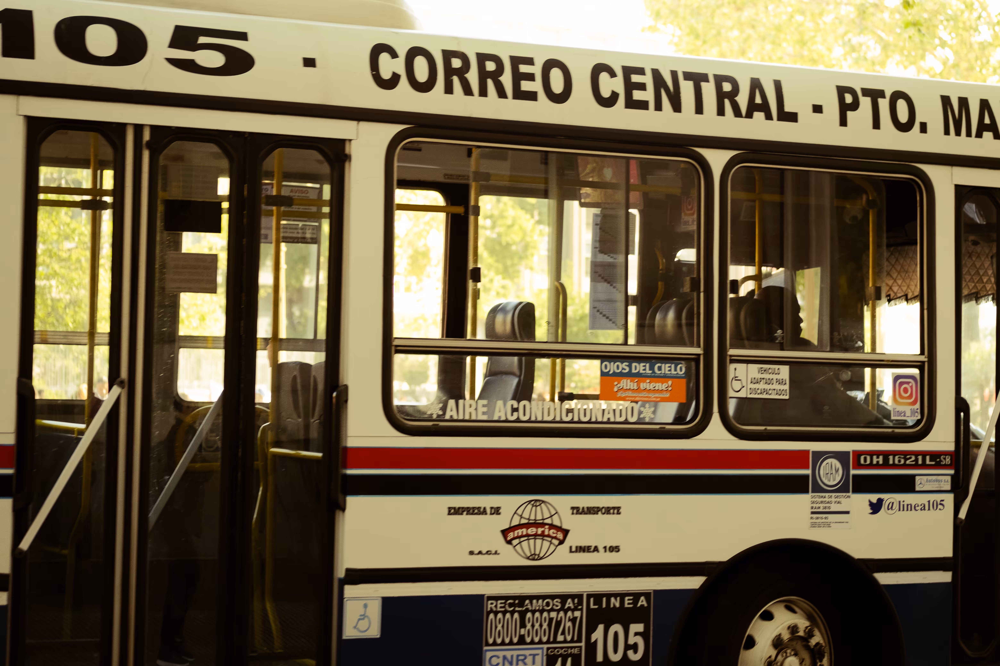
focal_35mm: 75
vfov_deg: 18.2
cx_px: 500
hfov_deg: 27.0
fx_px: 2083
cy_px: 333
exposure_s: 1/125
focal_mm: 50
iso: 320
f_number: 2.5
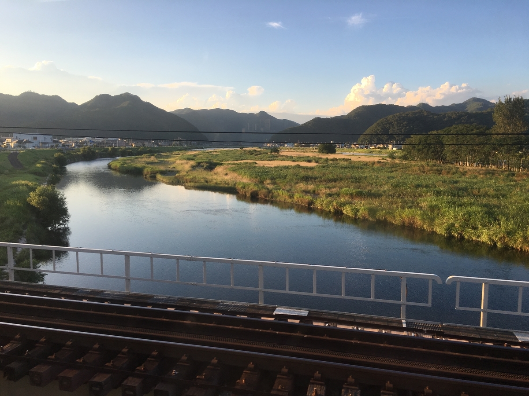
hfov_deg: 61.7
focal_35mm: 29
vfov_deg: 48.2
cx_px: 264
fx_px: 443
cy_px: 198
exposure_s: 1/519
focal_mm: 4.15
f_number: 2.2
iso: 25
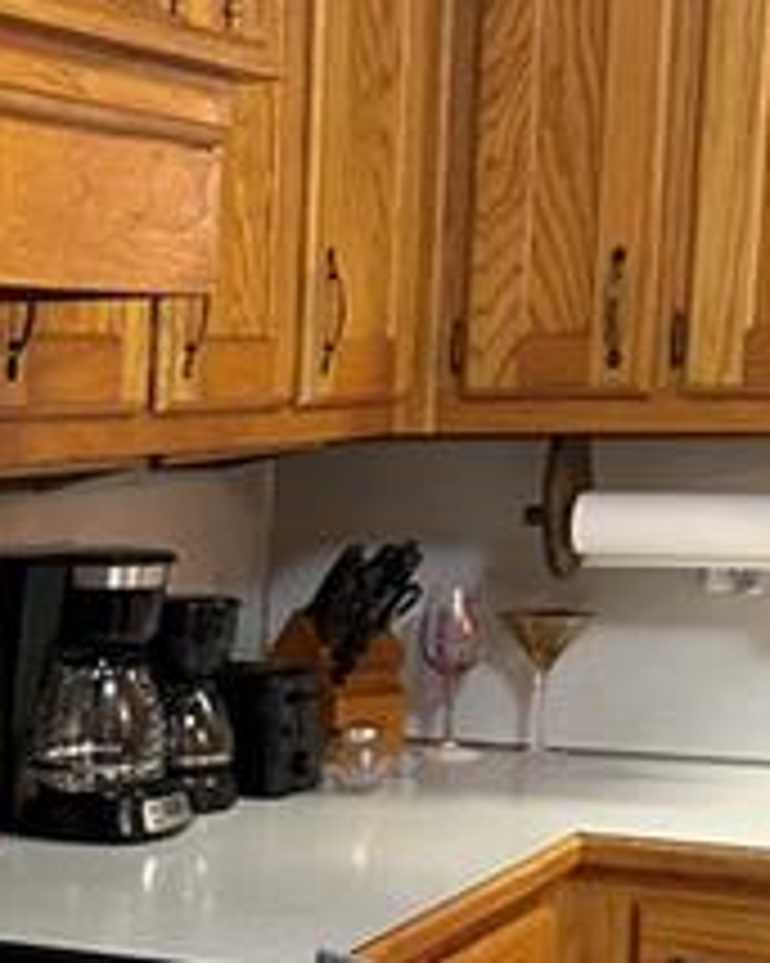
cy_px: 855
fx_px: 2395
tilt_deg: -11.2
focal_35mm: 84
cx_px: -333
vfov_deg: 22.2
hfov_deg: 16.8
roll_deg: +0.4
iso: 640
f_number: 1.78
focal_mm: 6.86
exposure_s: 1/60
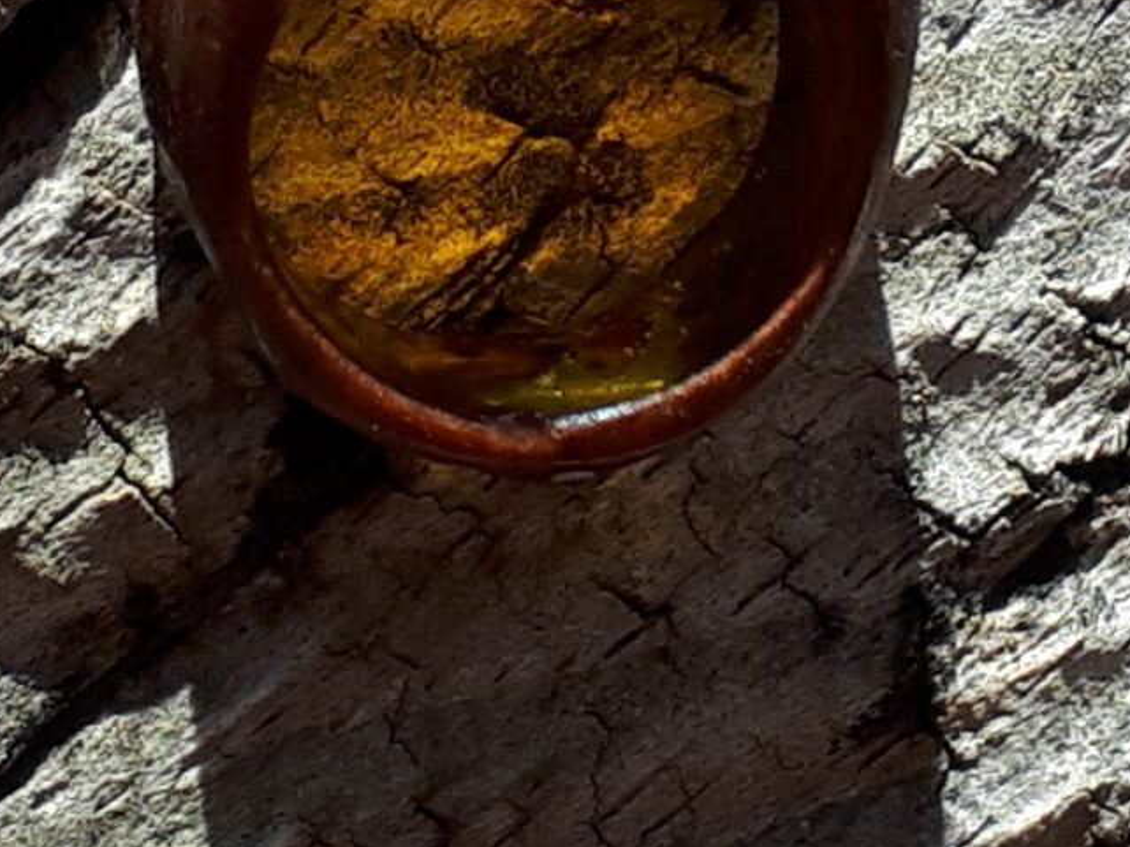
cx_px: 547
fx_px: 1925
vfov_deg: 24.0
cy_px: 62
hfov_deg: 32.7
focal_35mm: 59
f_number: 1.9
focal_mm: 3.6
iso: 40
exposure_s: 1/541
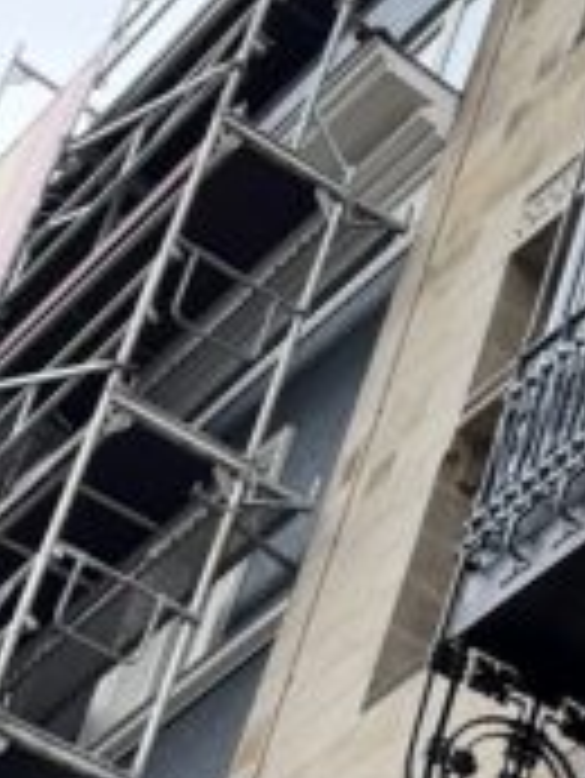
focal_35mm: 142
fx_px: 3196
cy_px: 841
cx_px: 1580
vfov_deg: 13.6
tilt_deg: +34.6
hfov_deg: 9.0
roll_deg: -3.2
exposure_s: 1/637
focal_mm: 6.76
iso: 100
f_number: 1.78
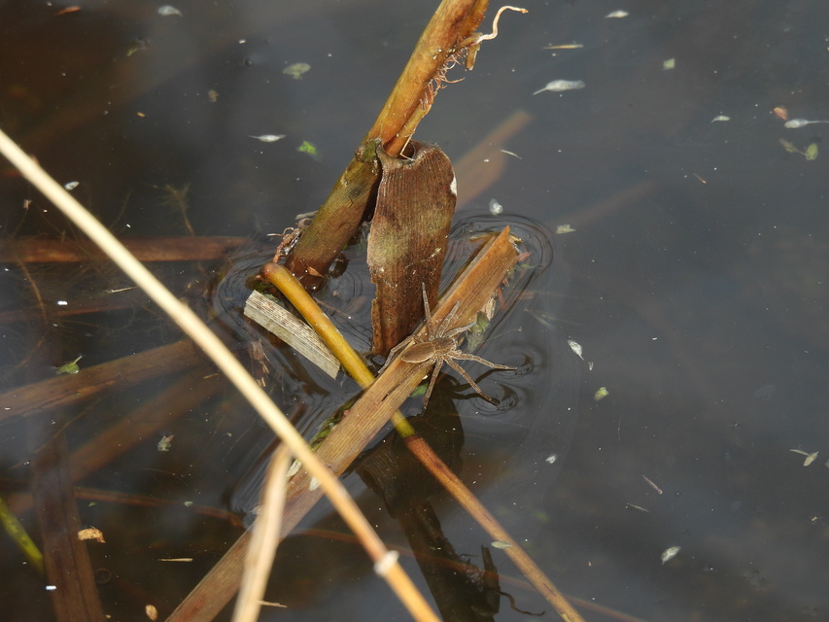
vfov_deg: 2.1
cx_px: 414
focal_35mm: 700
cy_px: 311
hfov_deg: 2.8
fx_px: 16766
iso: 100
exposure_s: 1/160
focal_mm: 125
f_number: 5.6
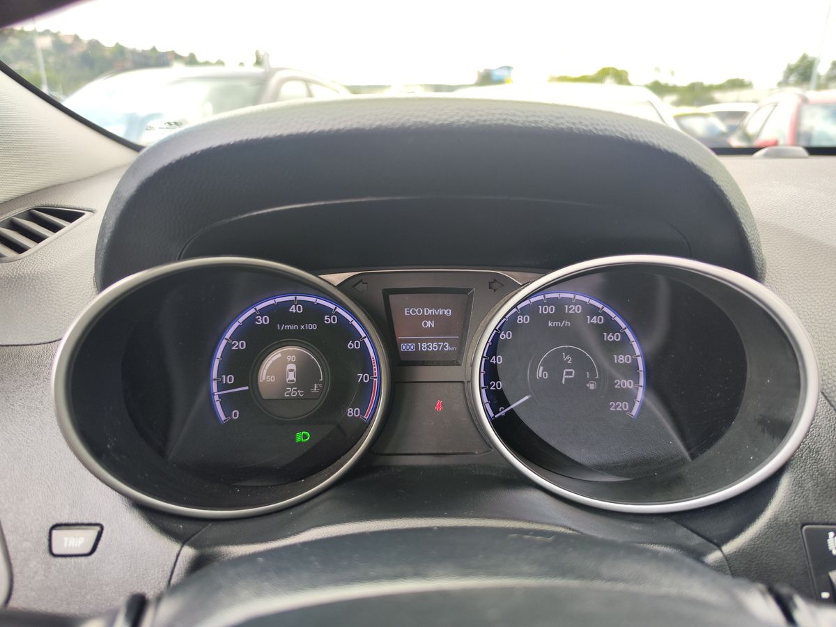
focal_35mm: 23
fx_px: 555
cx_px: 418
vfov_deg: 58.9
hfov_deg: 73.9
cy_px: 314
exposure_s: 1/100
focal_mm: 7.01
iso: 58
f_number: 1.69
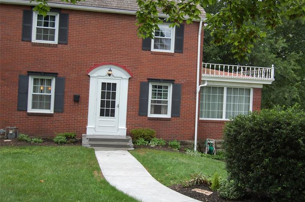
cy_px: 97
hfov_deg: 44.5
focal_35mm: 44
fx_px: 372
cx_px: 159
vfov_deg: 30.4
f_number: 6.3
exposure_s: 1/160
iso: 200
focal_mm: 28
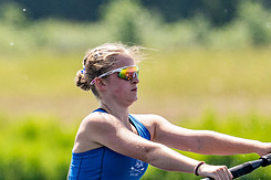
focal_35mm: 1419
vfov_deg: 1.0
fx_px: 10674
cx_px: 66
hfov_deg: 1.5
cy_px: 133
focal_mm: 400
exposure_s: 1/2500
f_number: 4.5
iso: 280
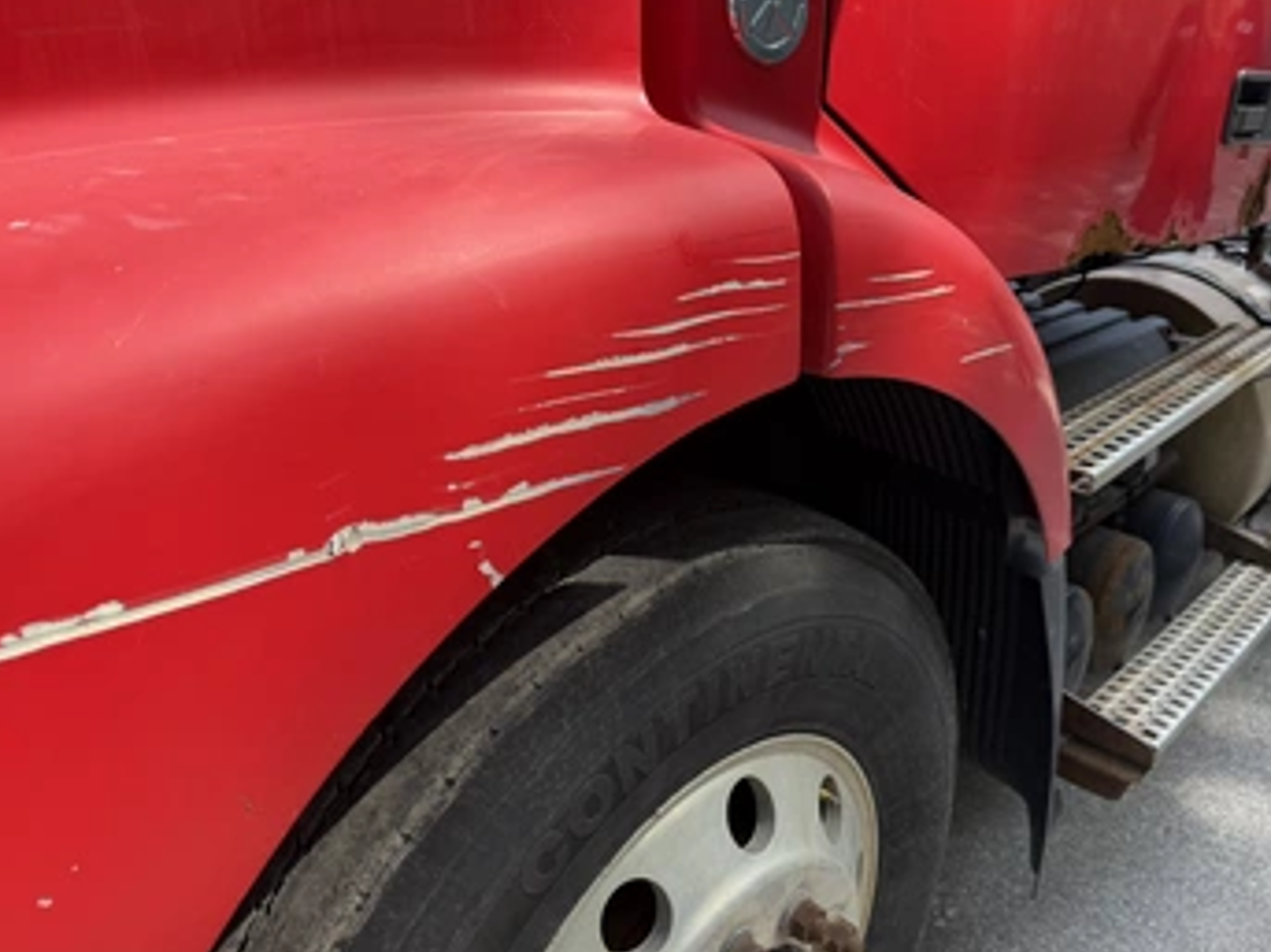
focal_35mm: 28
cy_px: 474
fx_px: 1028
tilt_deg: -22.2
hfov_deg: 63.3
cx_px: 711
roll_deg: -2.3
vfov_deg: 49.7
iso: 100
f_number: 1.78
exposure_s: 1/840
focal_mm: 6.76
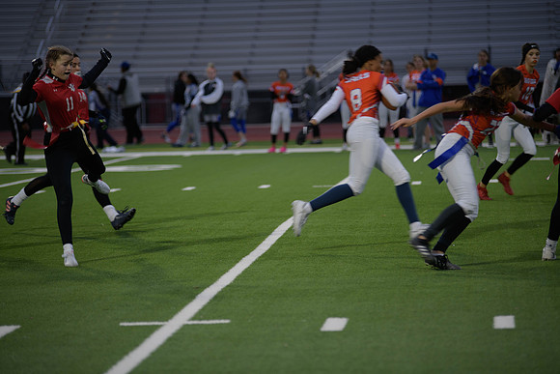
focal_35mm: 165
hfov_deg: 12.4
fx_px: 2567
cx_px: 280
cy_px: 187
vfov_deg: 8.3
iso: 250
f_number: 2.8
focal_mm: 165
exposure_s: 1/200
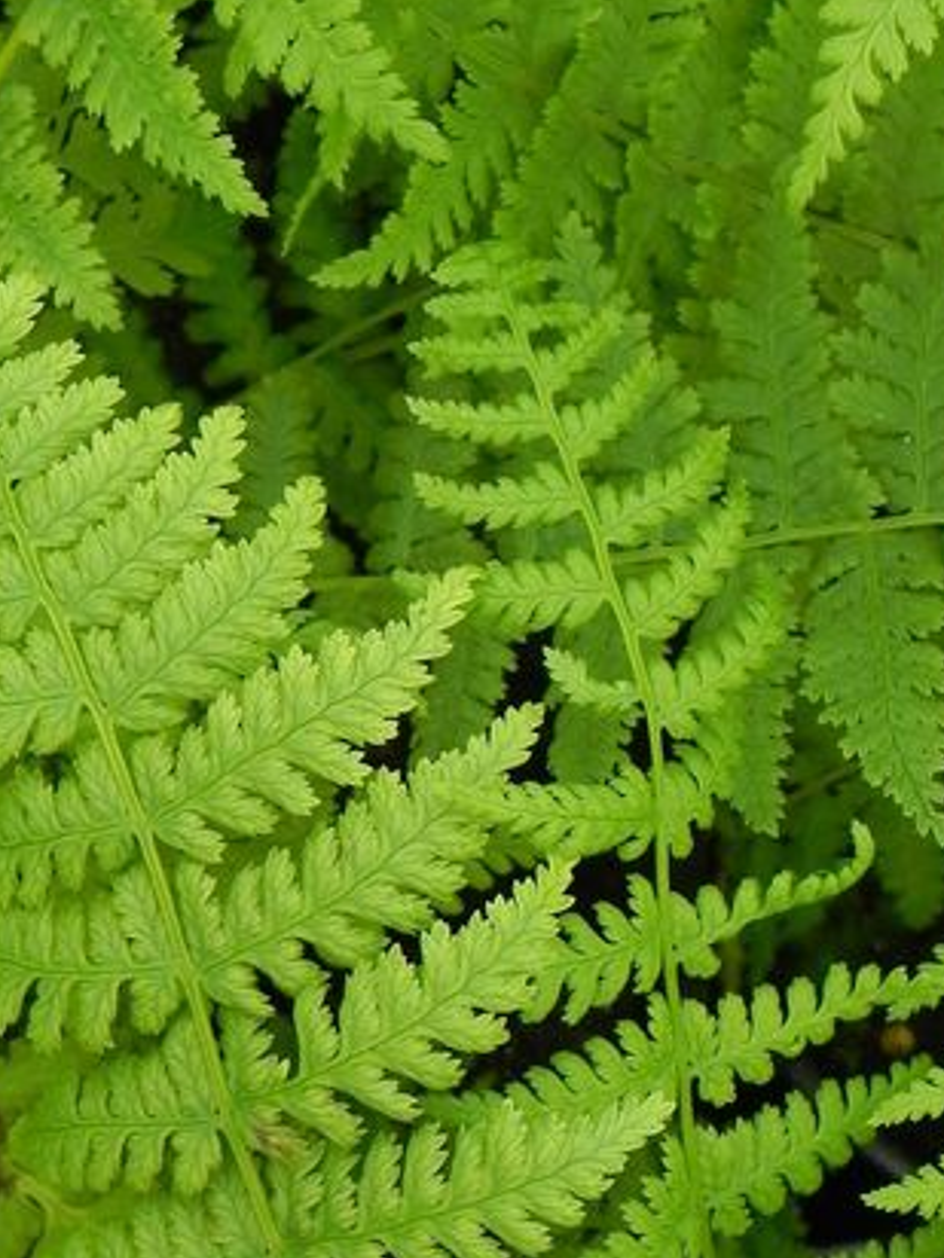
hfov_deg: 6.5
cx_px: 880
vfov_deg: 8.7
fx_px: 8254
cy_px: 455
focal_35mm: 227
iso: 160
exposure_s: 1/30
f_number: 4.5
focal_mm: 20.8
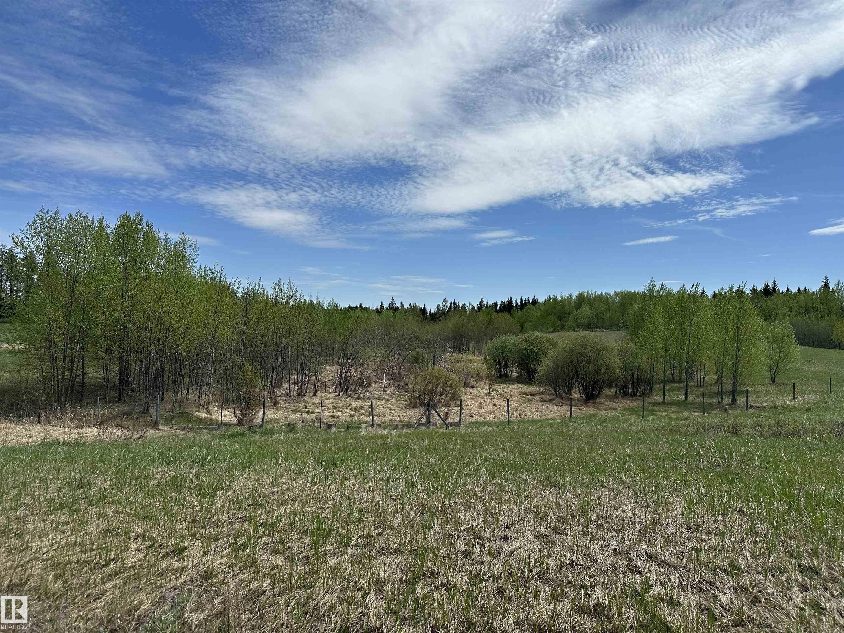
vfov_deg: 56.8
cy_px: 316
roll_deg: -1.8
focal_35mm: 24
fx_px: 585
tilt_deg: +1.2
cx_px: 422
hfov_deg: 71.6
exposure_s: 1/8197
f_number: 1.78
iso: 80
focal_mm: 6.86
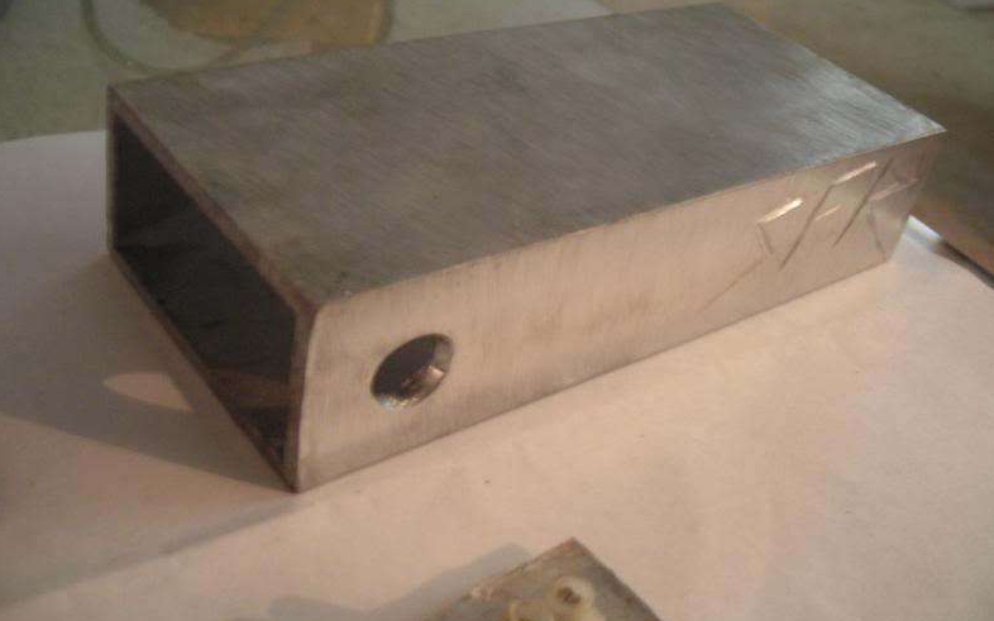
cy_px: 307
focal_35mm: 41
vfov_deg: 31.2
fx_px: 1111
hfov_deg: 48.2
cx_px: 502
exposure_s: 1/4.9
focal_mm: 6.3
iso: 200
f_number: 3.2
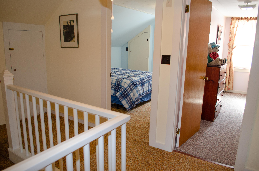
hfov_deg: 67.5
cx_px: 130
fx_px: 194
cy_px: 86
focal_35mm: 27
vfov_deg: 47.7
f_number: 4
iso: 560
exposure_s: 1/60
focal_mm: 18
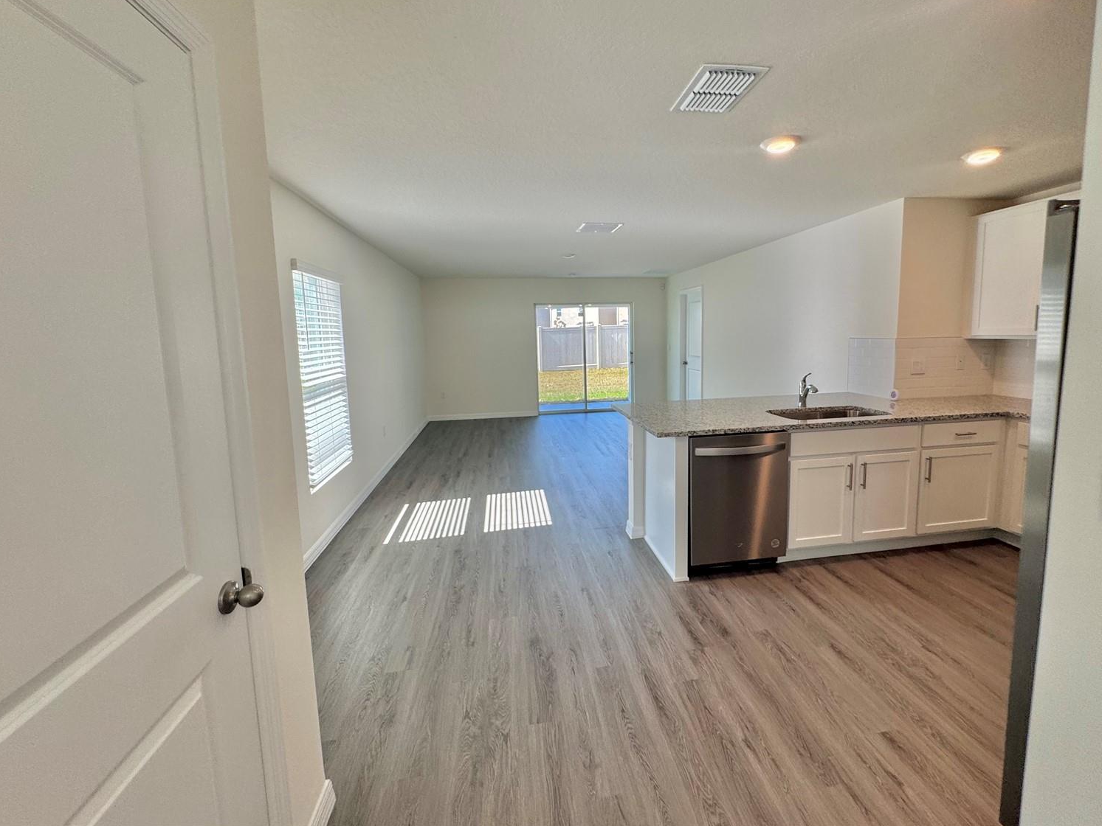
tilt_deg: -9.7
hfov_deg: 98.1
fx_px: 478
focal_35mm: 15
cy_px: 386
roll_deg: -1.9
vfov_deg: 81.6
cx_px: 582
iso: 50
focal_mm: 2.22
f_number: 2.2
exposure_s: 1/120
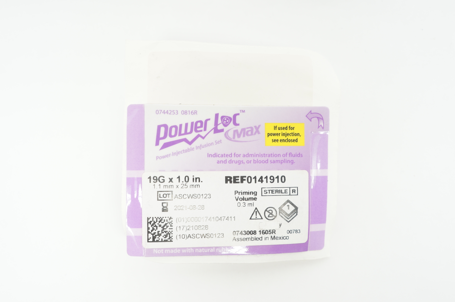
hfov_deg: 48.0
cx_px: 228
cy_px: 151
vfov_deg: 32.9
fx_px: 511
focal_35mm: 40
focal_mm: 27
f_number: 8
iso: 400
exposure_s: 1/15
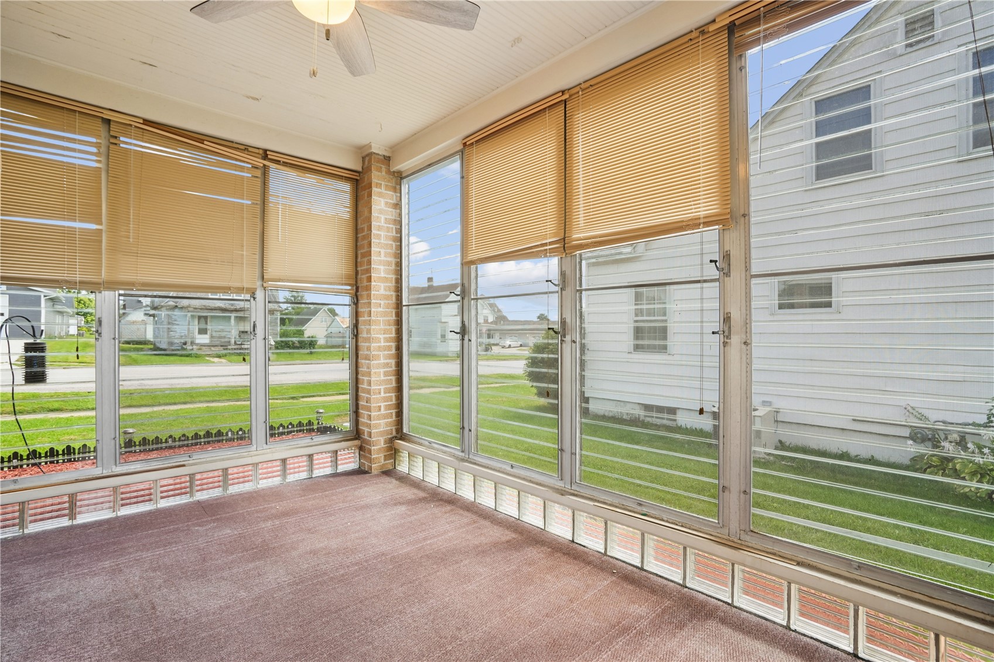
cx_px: 497
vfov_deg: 73.7
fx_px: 442
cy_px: 331
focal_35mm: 16
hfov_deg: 96.7
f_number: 8
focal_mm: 16
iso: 400
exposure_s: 1/160
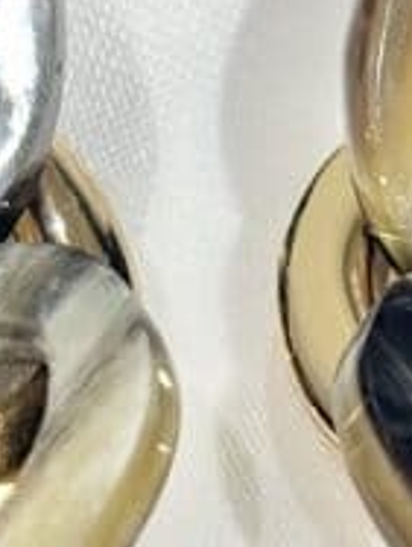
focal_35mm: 284
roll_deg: +6.9
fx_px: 4492
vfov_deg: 7.0
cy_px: 219
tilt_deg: -41.3
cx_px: 56
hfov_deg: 5.2
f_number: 1.6
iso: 25
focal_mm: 5.96
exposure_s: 1/161
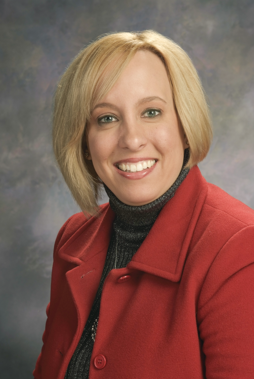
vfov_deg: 21.9
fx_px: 982
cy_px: 190
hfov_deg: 14.7
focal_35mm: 93
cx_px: 127
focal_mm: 62
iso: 100
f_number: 11
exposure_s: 1/125
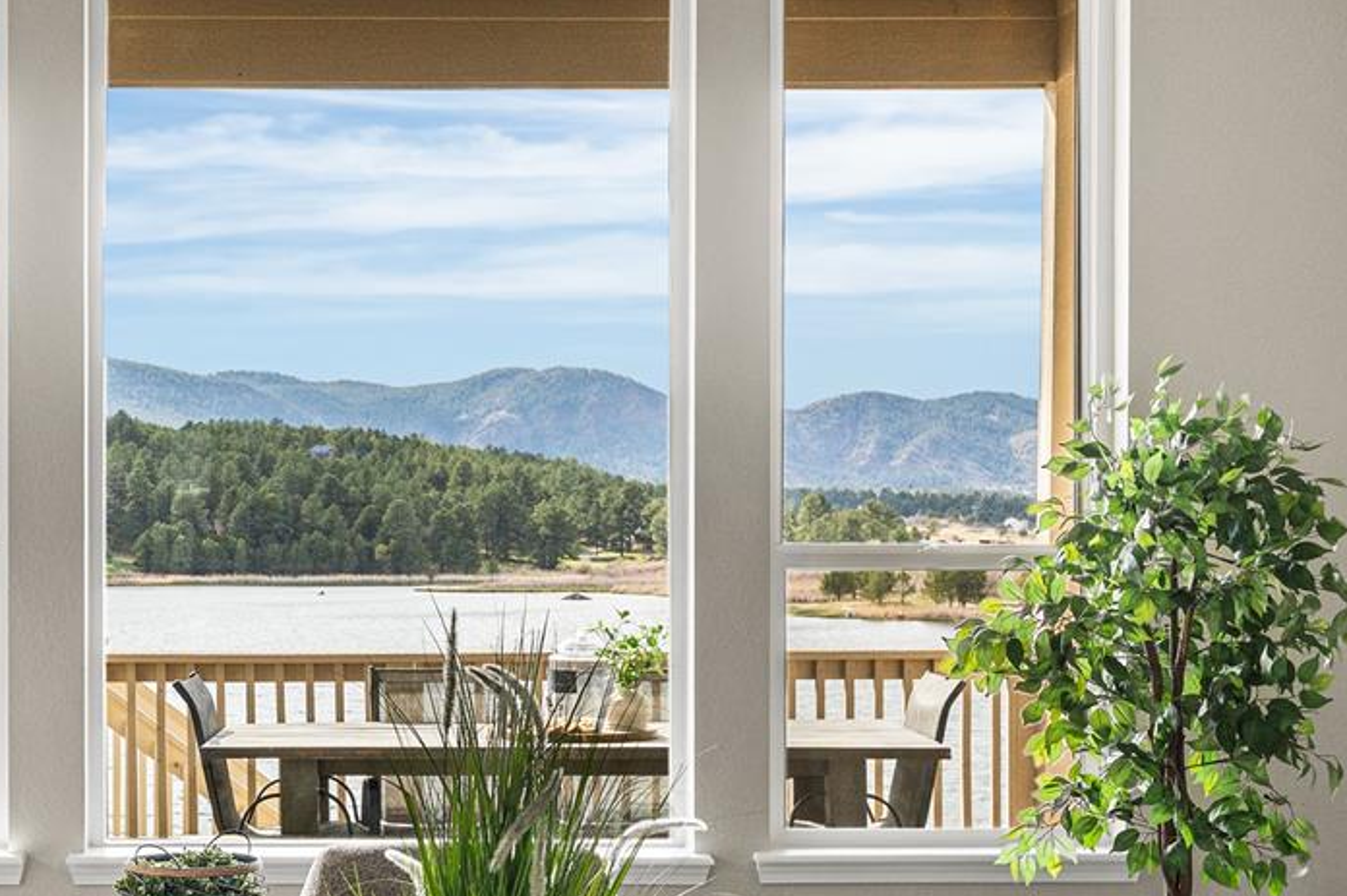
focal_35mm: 53
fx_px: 1982
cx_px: 391
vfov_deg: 25.4
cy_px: 534
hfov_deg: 36.9
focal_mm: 24.5
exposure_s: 1/50
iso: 500
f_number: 8
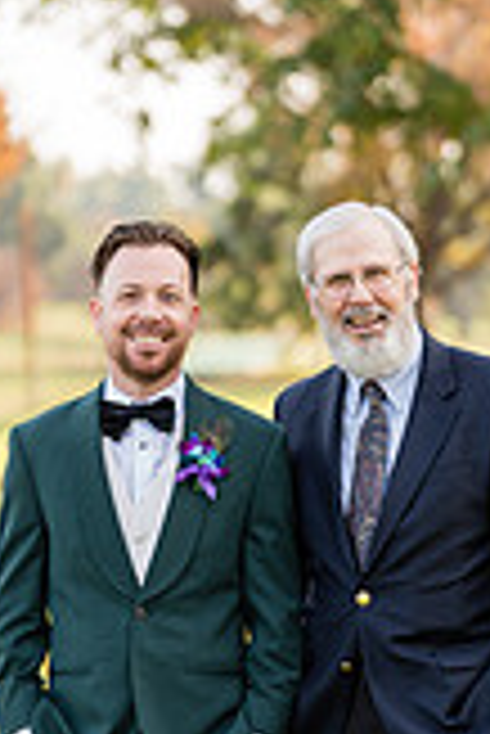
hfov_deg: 10.0
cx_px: 211
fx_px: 2811
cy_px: 527
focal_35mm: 138
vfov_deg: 14.8
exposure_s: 1/1600
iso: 125
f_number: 1.2
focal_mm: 50
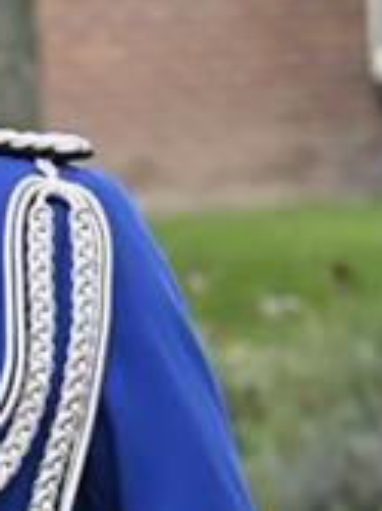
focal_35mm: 571
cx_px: -238
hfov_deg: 2.6
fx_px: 8412
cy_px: 338
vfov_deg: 3.5
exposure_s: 1/400
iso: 320
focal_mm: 100
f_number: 5
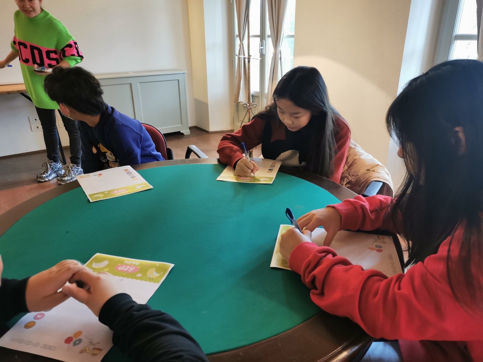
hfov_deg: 65.3
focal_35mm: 27
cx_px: 242
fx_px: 377
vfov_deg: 51.4
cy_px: 181
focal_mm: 5.58
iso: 400
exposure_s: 1/50
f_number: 1.8
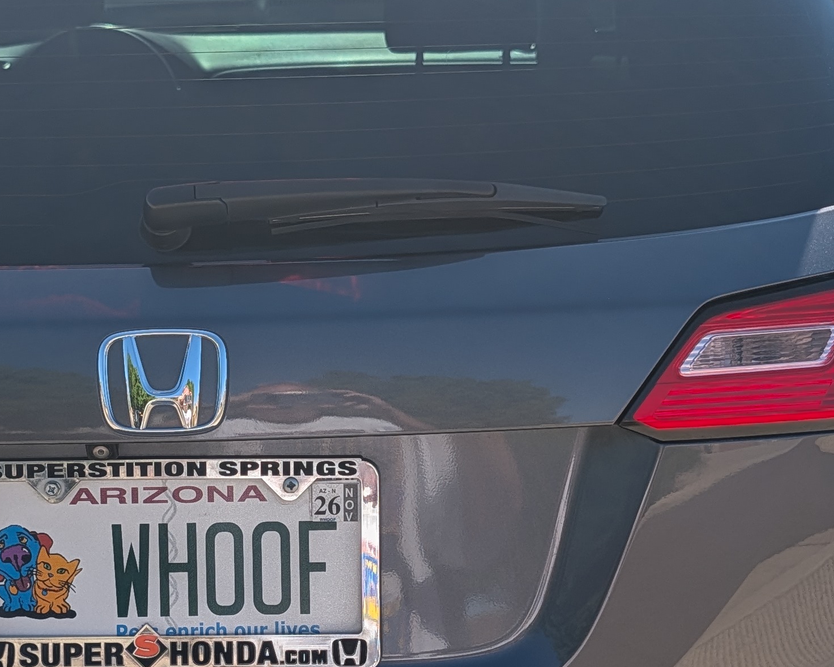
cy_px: 506
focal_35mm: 65
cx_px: 268
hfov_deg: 28.9
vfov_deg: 23.2
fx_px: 1604
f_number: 1.68
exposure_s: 1/917
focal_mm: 6.9
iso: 20
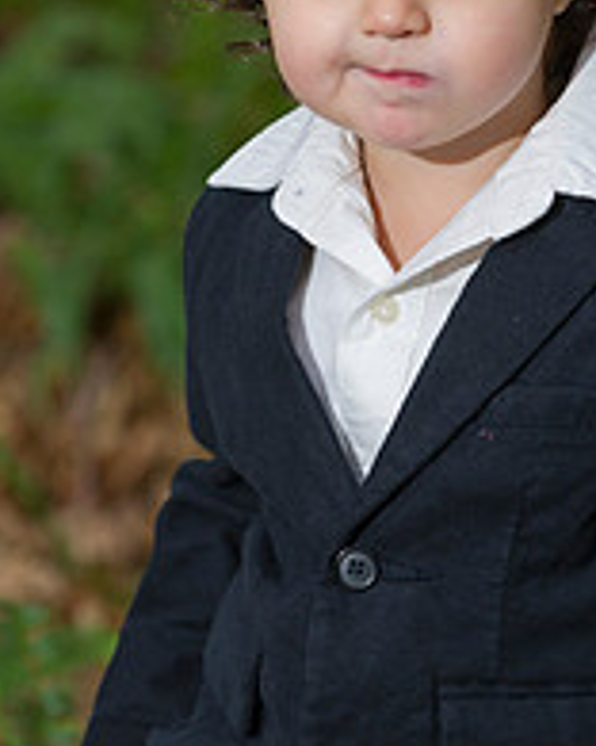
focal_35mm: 346
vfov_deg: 5.6
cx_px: 407
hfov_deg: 4.5
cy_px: 291
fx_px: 7629
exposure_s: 1/250
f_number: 3.2
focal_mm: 160
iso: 320
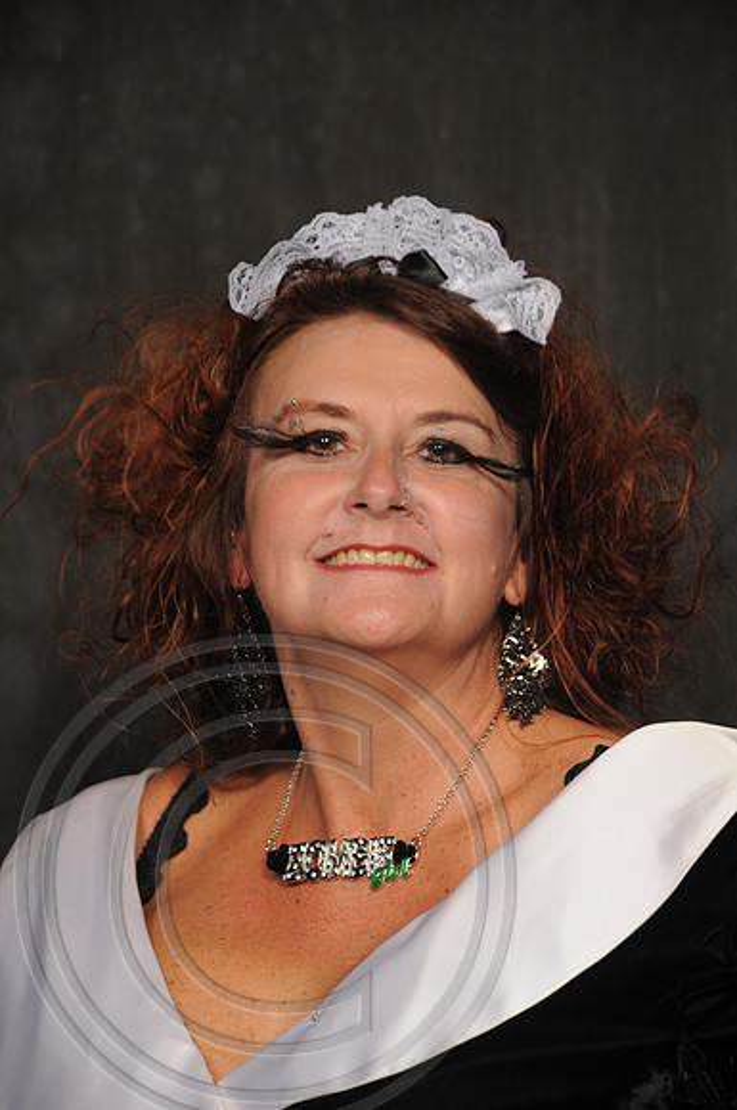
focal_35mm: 158
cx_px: 368
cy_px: 555
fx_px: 4851
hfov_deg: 8.7
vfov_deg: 13.1
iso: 200
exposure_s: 1/60
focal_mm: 105
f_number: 6.3
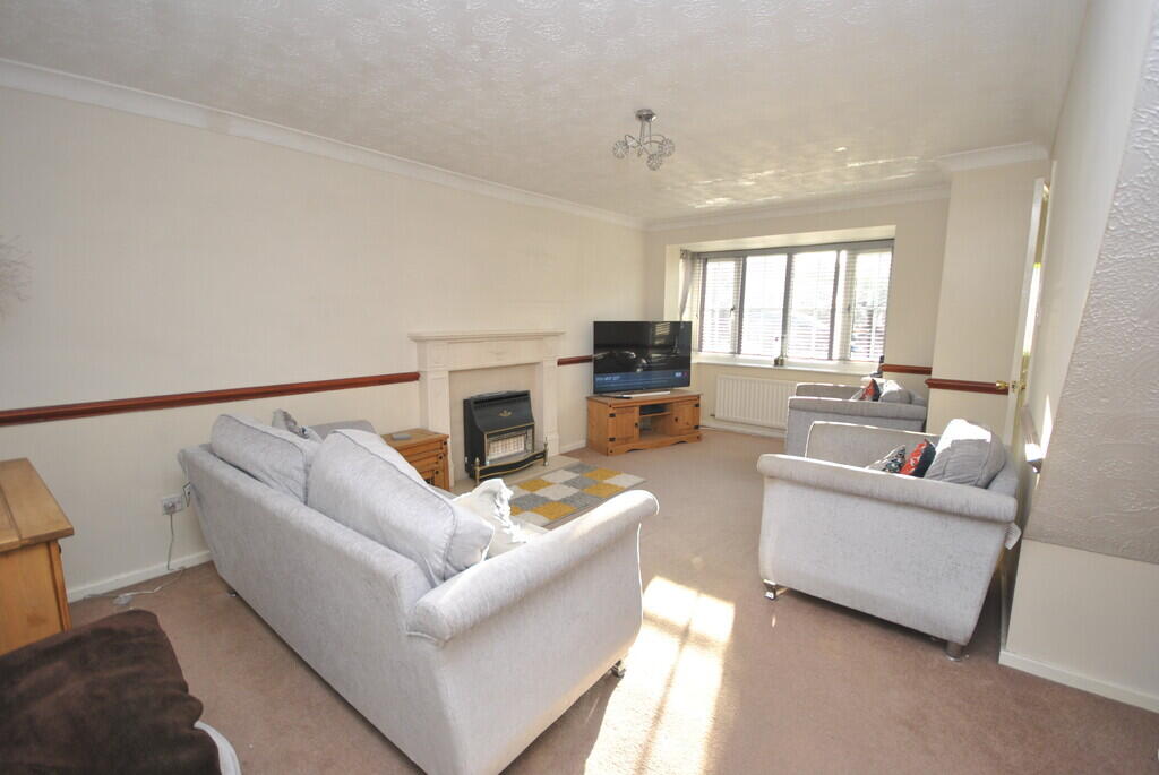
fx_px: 483
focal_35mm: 15
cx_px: 580
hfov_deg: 100.3
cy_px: 388
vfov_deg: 77.5
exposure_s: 1/80
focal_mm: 10
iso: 200
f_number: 4.5
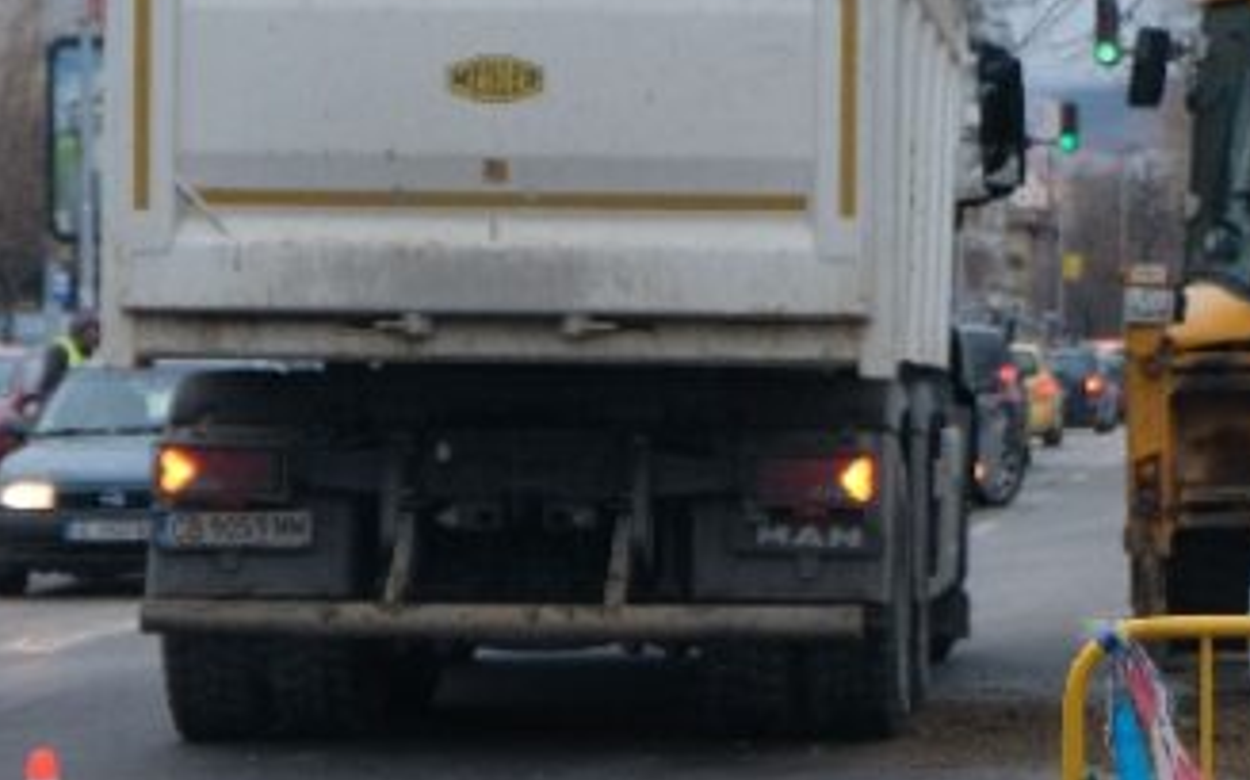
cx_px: 1170
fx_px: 5550
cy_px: 396
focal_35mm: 163
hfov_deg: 12.7
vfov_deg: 8.0
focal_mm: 50
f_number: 5.6
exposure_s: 1/60
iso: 500
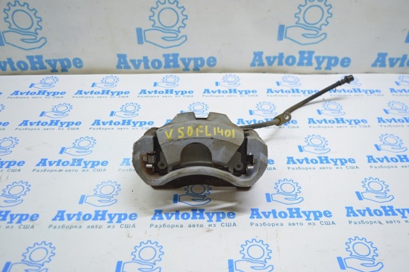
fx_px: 357
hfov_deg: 59.6
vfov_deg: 41.6
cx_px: 204
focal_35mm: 32
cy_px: 136
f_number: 3.8
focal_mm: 21
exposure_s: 1/50
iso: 400
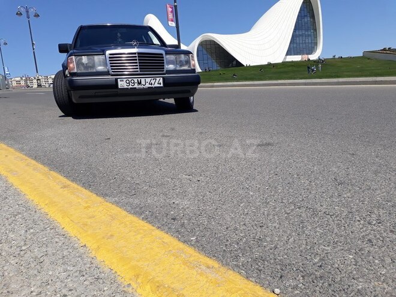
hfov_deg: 65.3
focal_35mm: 27
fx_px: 309
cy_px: 148
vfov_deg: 51.4
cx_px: 198
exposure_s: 1/2079
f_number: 1.9
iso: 40
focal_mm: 3.6
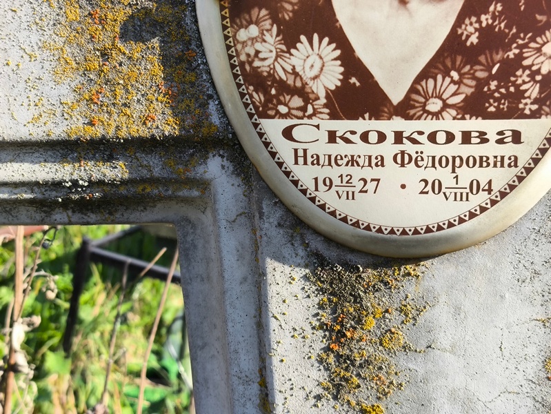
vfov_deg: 29.1
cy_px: 207
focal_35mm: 50
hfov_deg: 38.2
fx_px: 796
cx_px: 276
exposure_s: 1/349
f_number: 1.7
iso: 50
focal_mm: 4.71
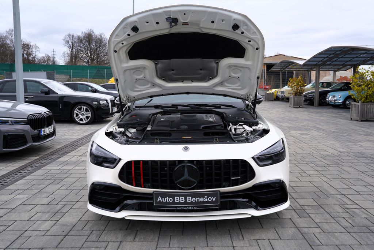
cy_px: 125
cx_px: 187
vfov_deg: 45.0
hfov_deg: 63.7
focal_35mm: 29
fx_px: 301
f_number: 6.3
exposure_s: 1/160
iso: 100
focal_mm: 29
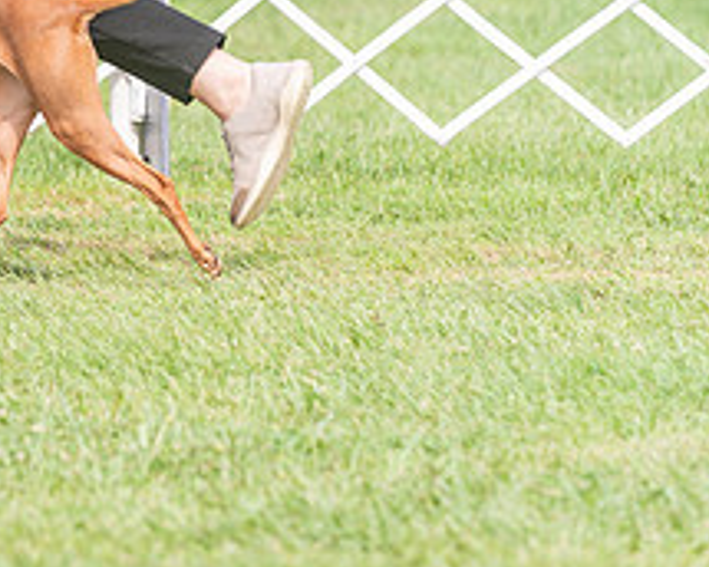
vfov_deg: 3.4
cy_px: -129
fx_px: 9548
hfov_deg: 4.2
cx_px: -130
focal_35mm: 455
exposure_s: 1/1250
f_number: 4
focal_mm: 154
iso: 320
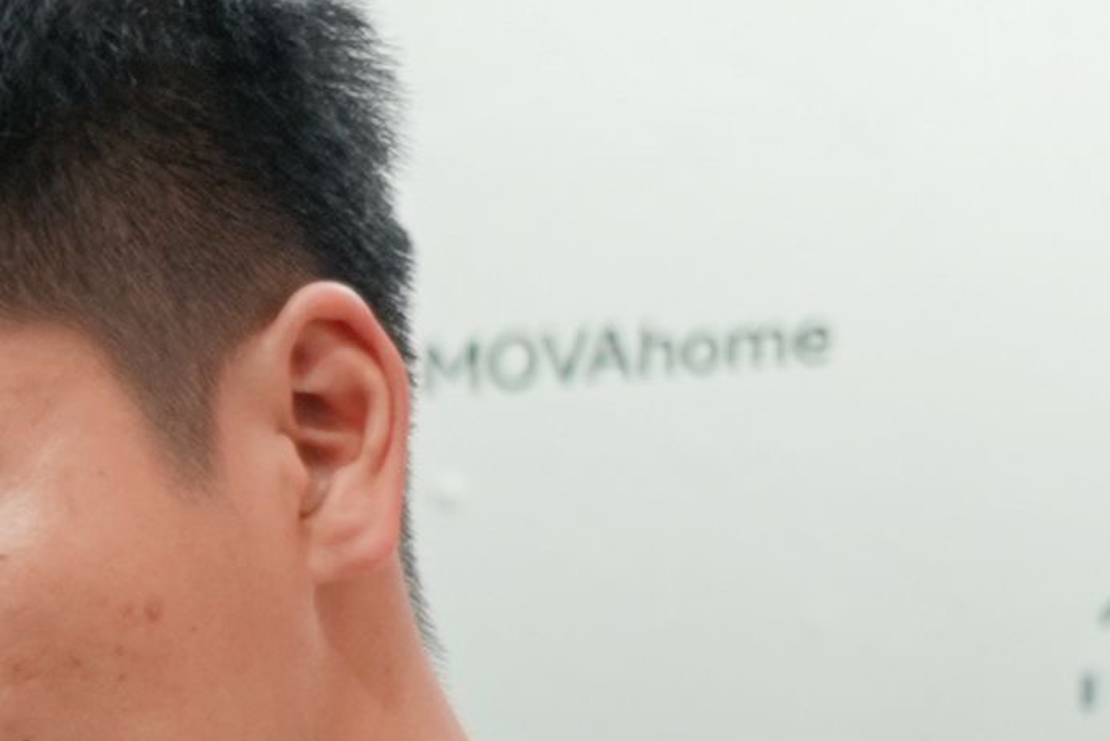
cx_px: -1270
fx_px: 7187
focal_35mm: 233
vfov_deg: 5.8
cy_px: 1439
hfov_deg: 8.3
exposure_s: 1/200
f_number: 4
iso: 500
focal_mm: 38
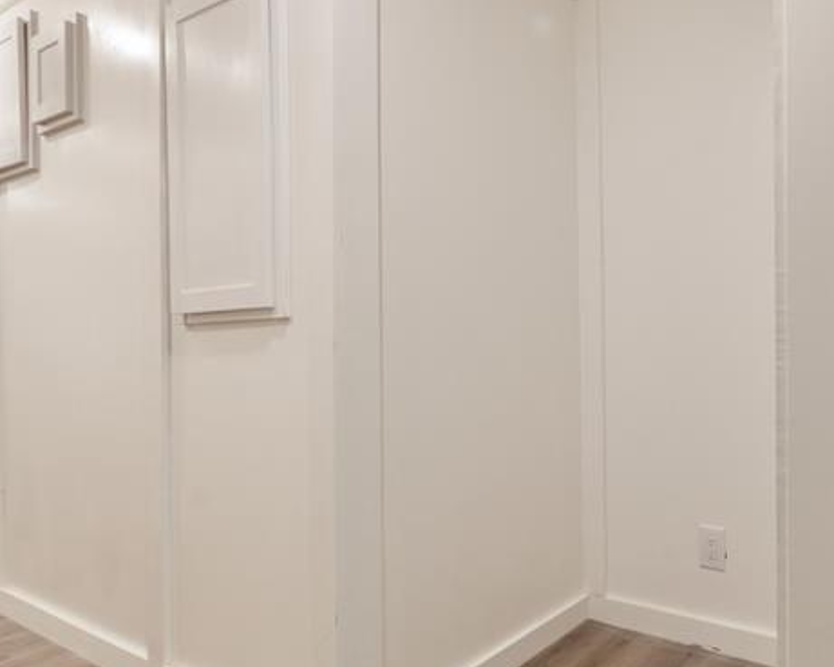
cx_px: 666
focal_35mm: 25
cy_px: 352
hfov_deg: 62.4
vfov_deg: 56.8
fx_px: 617
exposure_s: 1/3
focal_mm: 12
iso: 320
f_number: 8
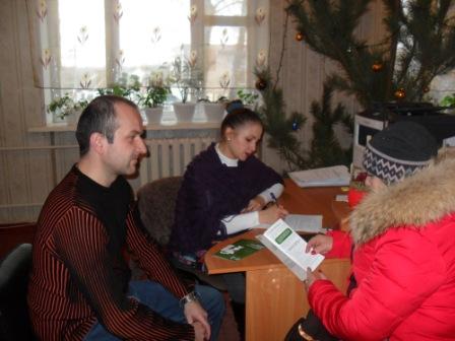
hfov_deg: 52.6
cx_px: 228
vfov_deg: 40.7
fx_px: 460
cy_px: 170
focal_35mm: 35
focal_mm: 6.3
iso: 200
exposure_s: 1/45
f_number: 3
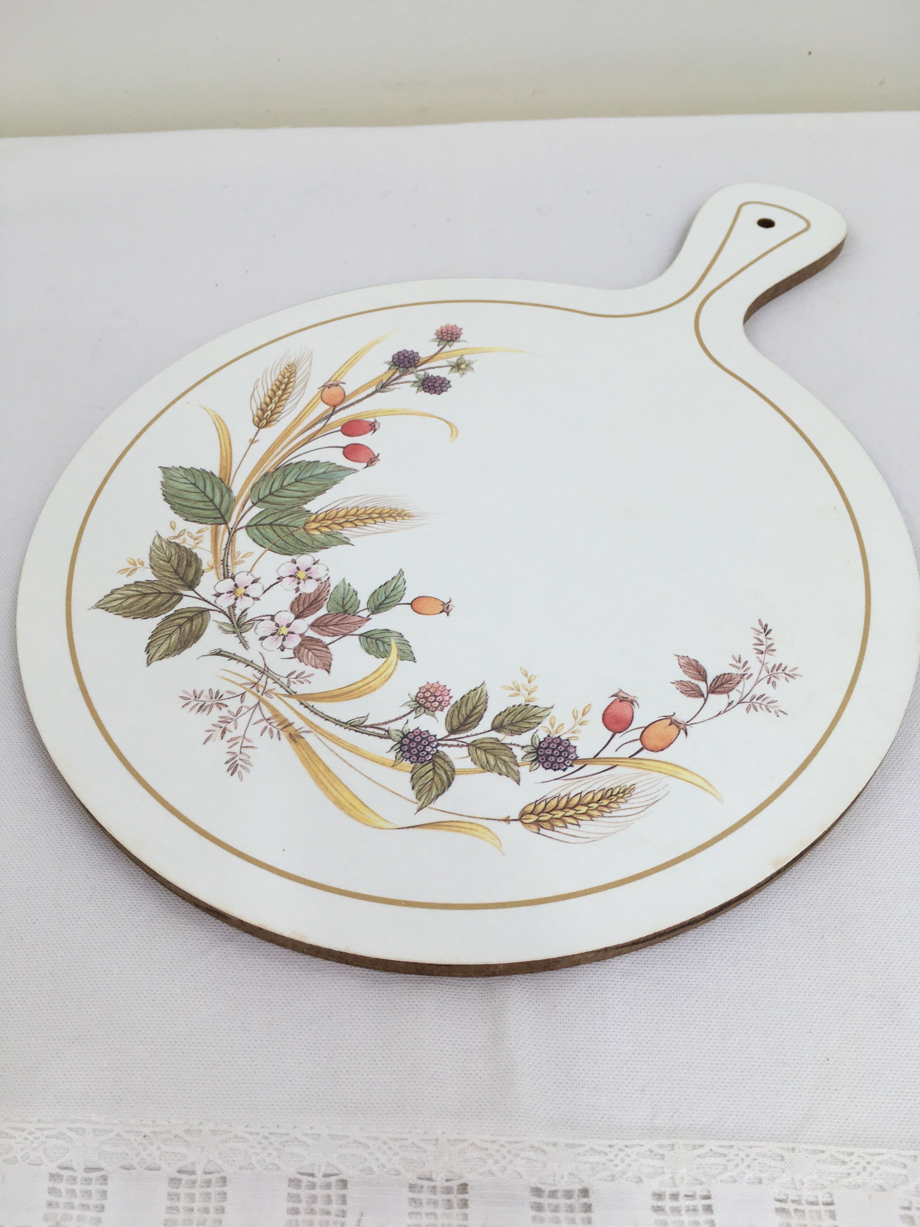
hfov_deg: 48.2
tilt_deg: -52.3
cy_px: 614
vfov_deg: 61.7
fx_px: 1028
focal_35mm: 29
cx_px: 460
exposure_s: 1/100
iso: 25
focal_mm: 4.15
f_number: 2.2
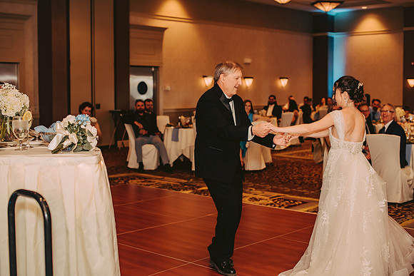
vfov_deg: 27.0
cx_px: 207
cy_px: 138
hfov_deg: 39.6
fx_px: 575
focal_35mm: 50
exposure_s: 1/125
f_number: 2.5
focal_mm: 50
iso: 800
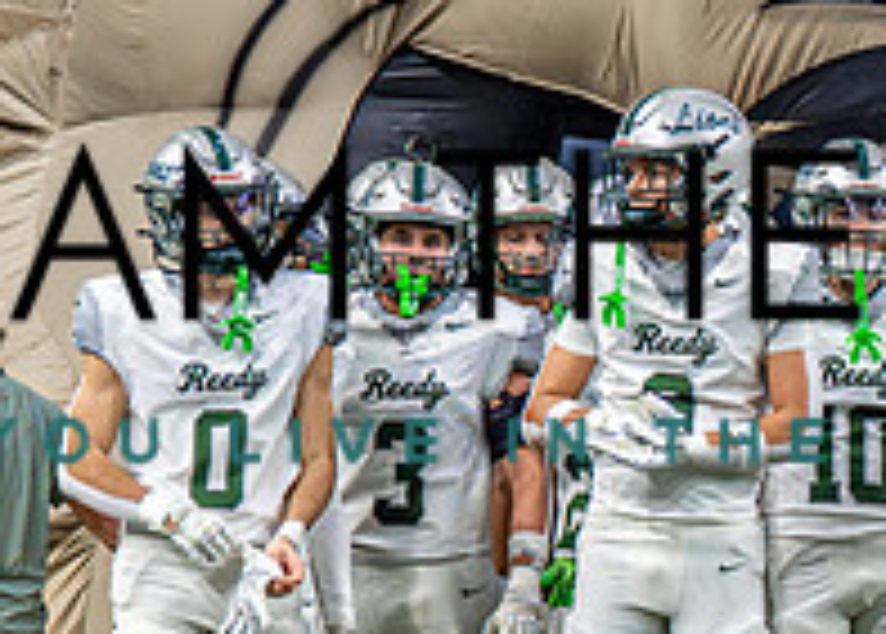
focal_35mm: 397
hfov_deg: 5.0
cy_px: 462
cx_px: 1501
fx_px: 9997
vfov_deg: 3.6
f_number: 2.8
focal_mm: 101
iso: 5000
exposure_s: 1/2000
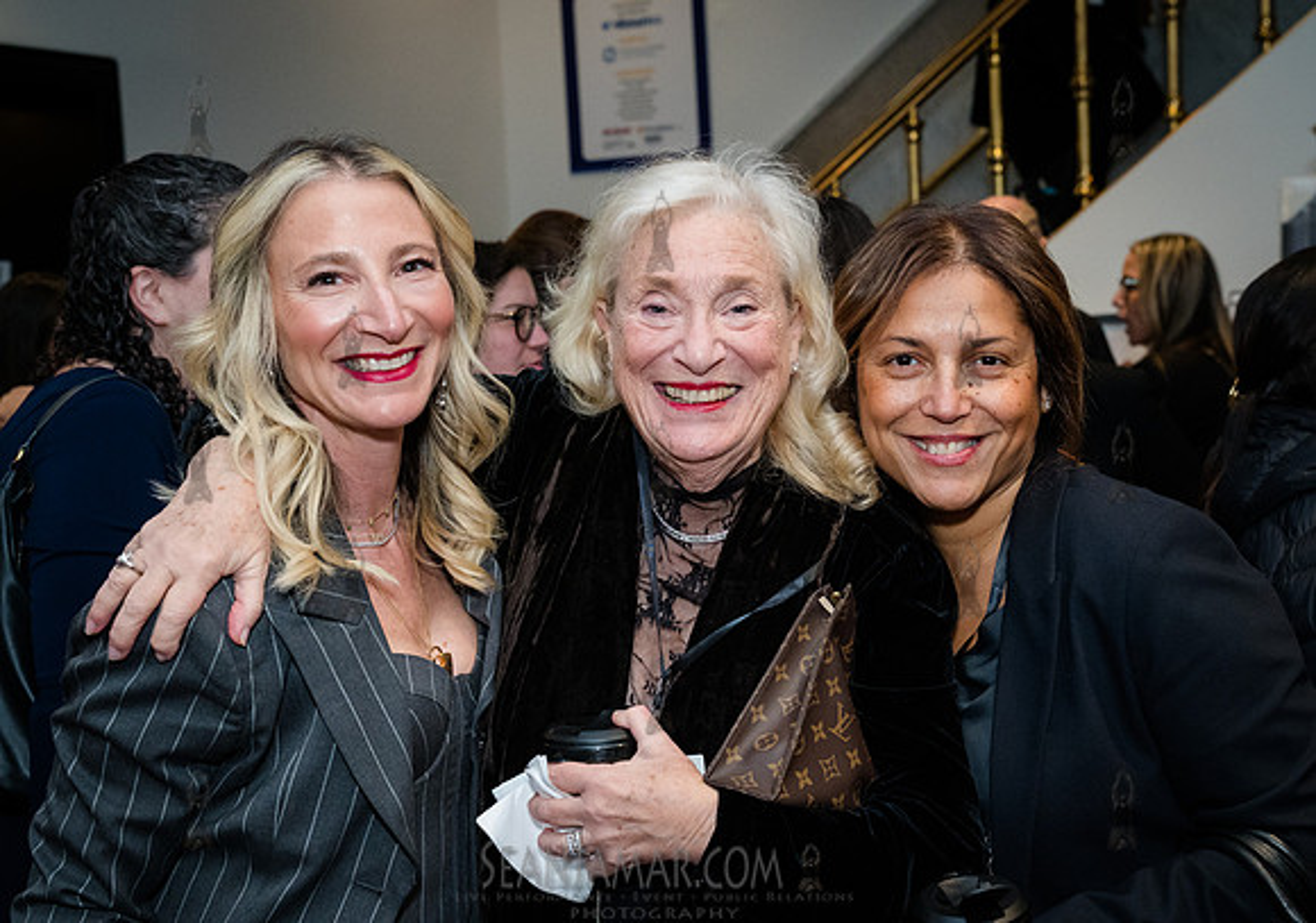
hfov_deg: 40.2
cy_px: 434
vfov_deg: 28.8
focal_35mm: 48
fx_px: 1795
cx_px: 735
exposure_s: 1/400
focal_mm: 44
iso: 6400
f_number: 5
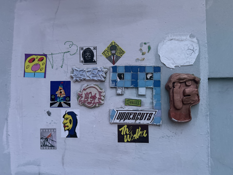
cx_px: 116
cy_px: 88
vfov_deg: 53.1
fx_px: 175
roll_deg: +1.0
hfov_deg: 67.3
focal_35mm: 26
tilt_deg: +1.0
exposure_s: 1/48
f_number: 1.5
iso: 500
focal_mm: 5.7
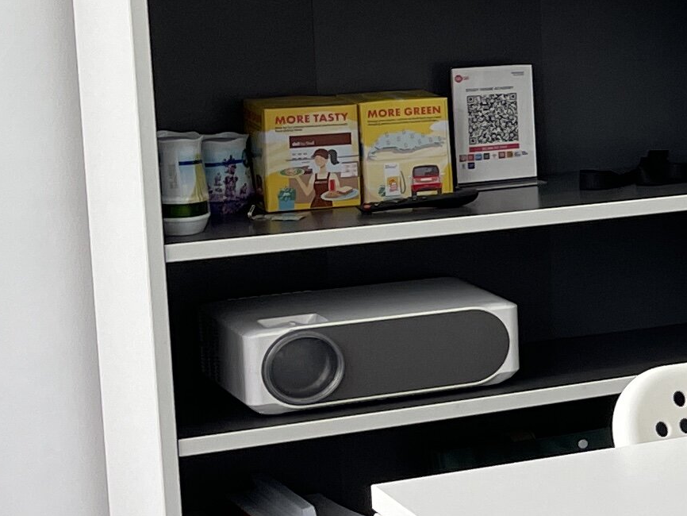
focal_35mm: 121
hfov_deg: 13.6
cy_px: 207
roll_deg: -0.1
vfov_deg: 12.2
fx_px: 2402
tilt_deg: -7.5
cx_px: 1424
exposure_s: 1/119
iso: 32
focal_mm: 4.2
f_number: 1.6
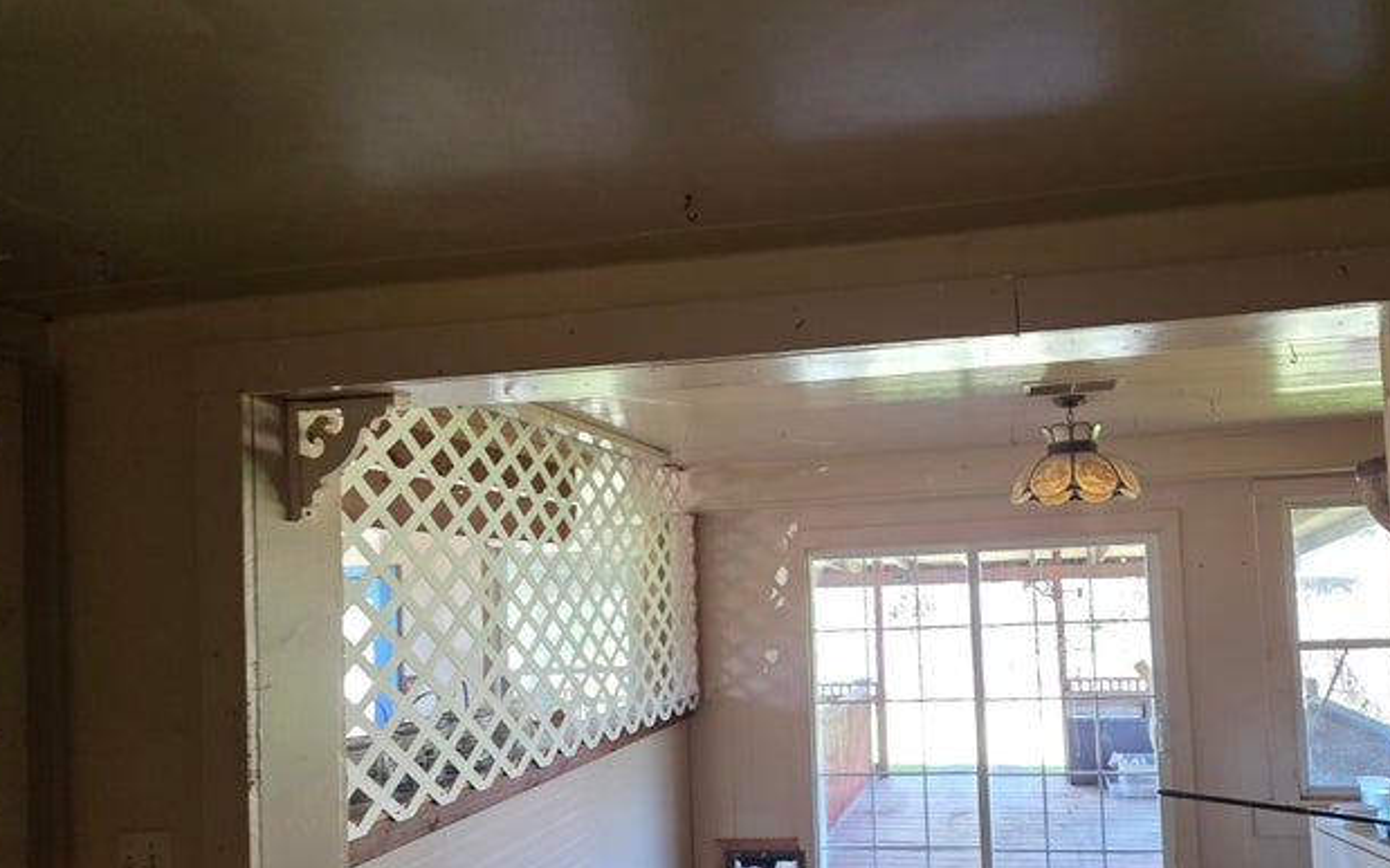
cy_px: 550
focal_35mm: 19
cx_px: 924
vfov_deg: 61.3
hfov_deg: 85.0
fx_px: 720
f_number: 1.9
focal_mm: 2.2
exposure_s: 1/60
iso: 250
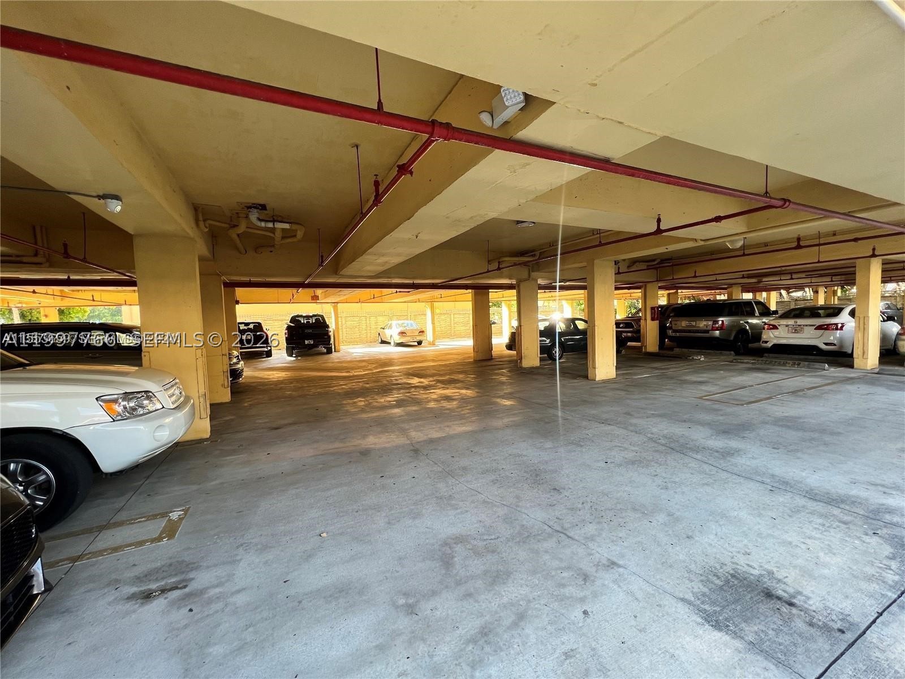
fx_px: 340
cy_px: 340
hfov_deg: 106.2
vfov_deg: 89.9
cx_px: 452
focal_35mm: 13
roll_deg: +2.4
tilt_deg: -2.2
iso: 40
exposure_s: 1/99
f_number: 1.8
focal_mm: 1.57
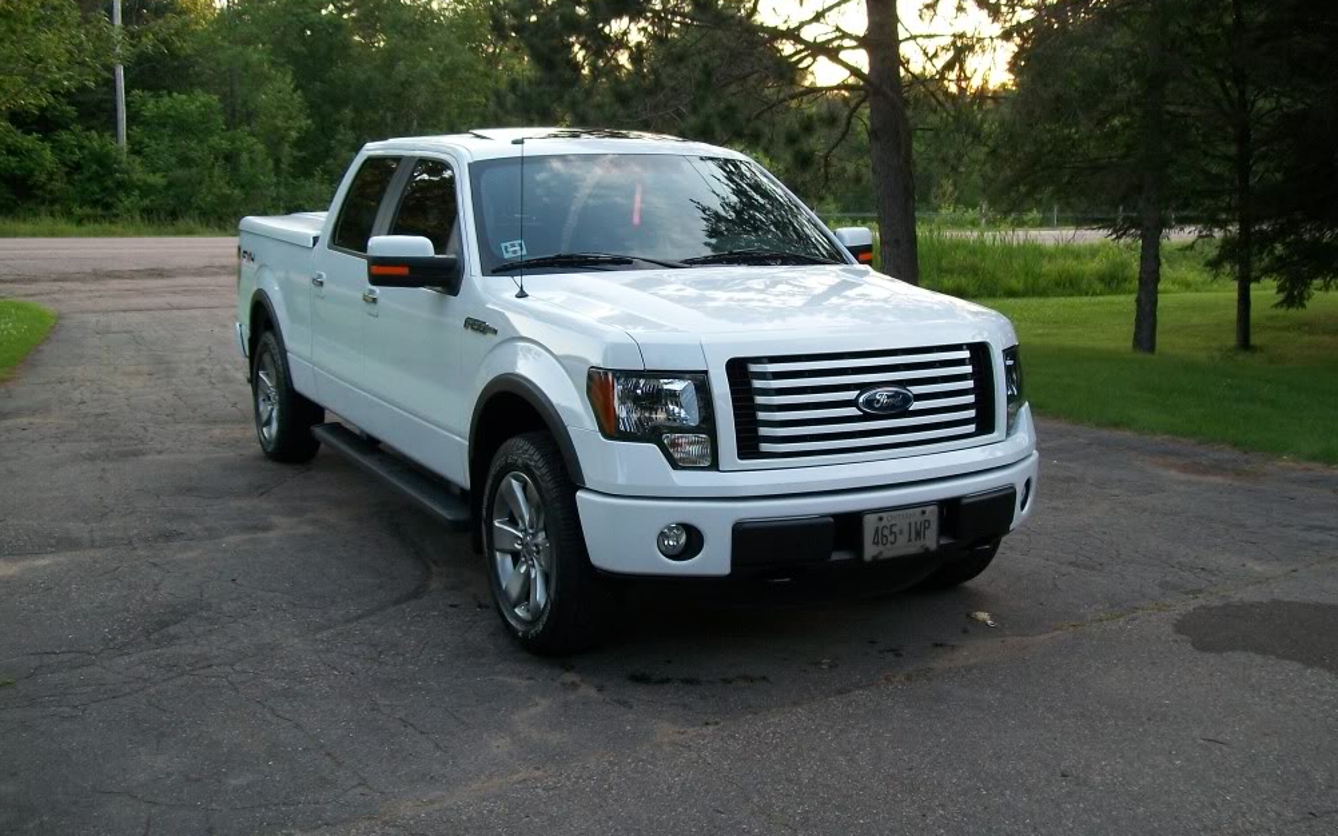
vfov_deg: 32.7
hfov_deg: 50.4
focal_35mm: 39
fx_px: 1422
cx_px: 678
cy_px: 345
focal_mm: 6
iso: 80
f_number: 2.7
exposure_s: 1/60
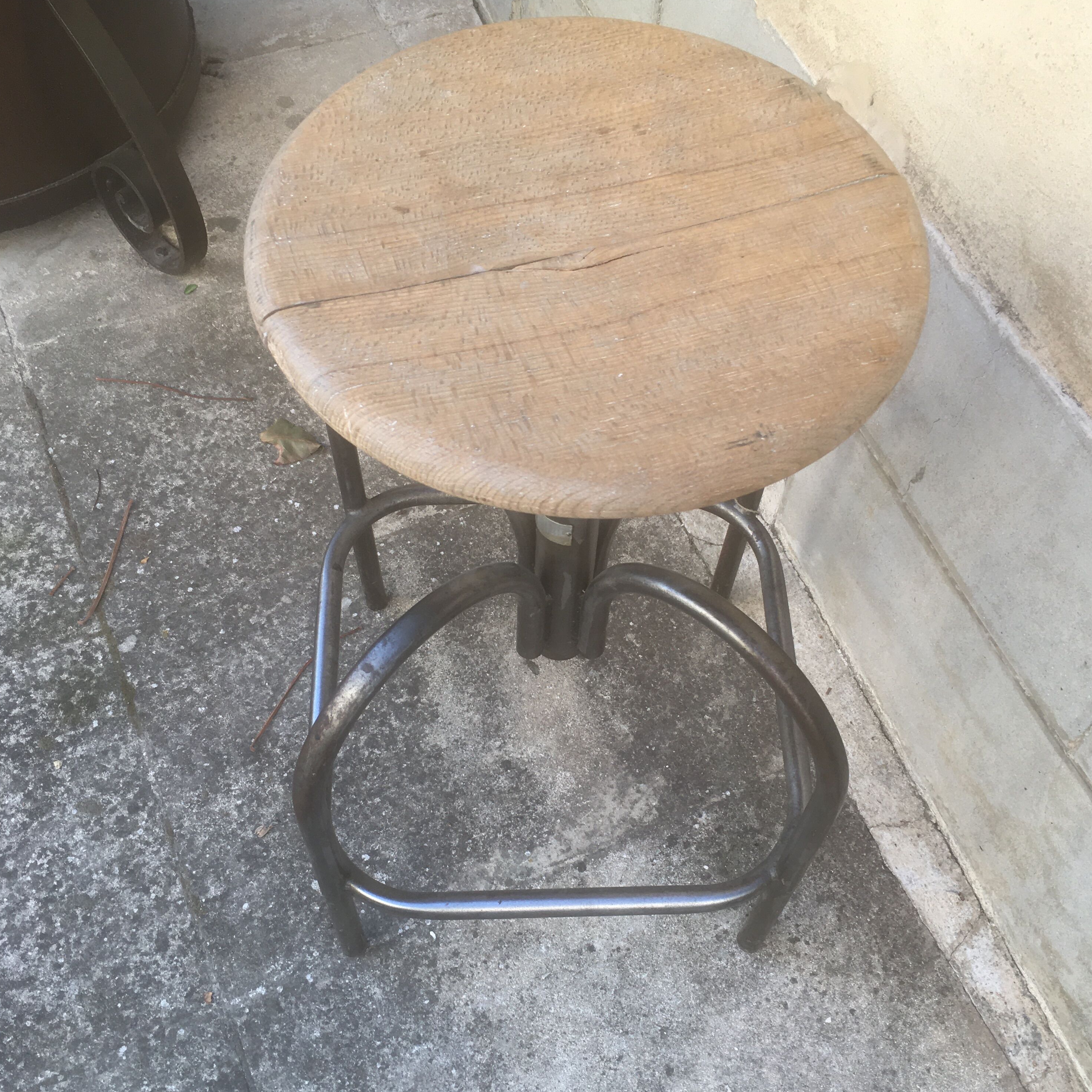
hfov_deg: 47.2
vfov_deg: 47.2
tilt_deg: -57.1
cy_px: 569
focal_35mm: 35
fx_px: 1249
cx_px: 548
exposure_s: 1/100
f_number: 2.2
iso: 32
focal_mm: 4.15
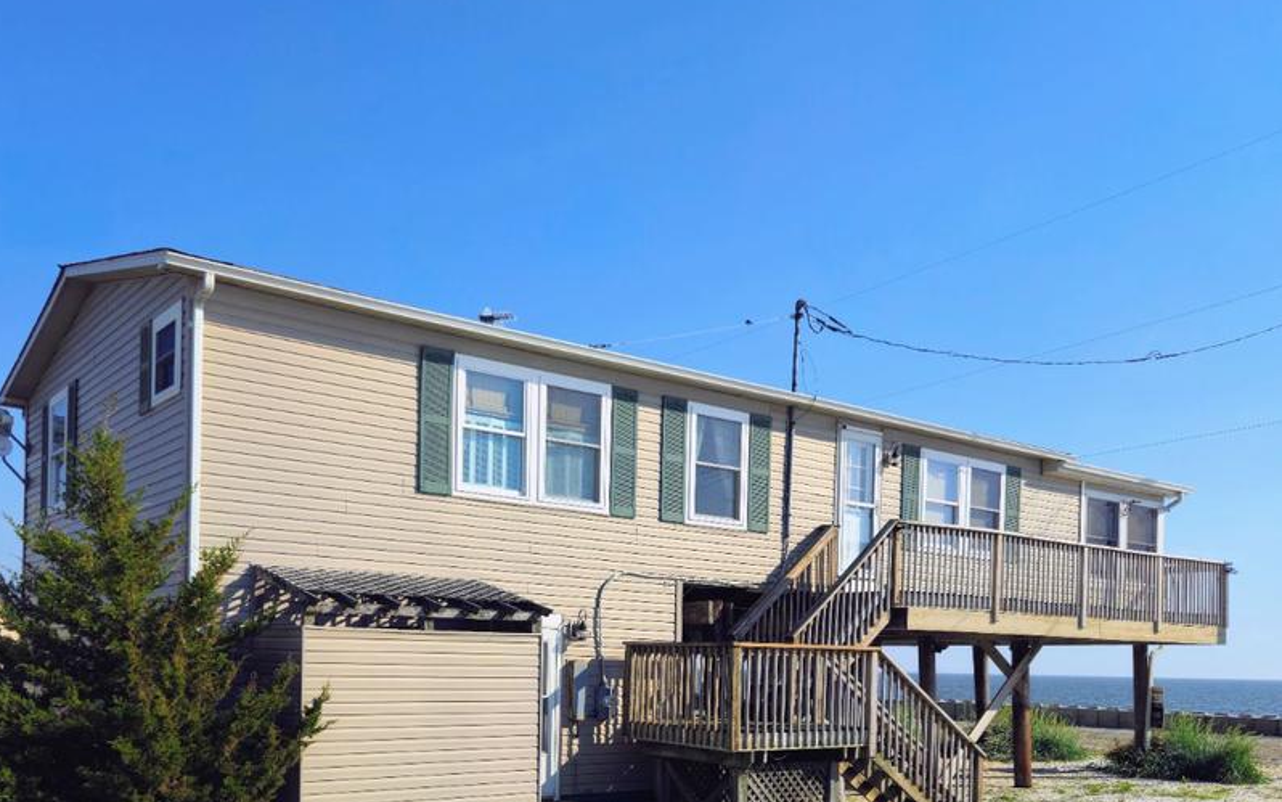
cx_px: 639
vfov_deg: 36.7
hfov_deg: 58.1
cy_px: 667
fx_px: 1153
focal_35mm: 33
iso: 25
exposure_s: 1/2874
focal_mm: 5.4
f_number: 1.8
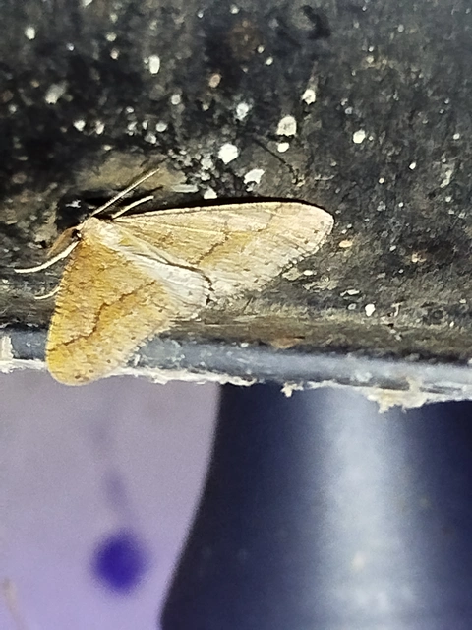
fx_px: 1818
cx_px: 236
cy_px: 315
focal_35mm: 100
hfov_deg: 14.8
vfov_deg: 19.6
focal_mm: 5.31
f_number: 1.7
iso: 500
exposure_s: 1/33
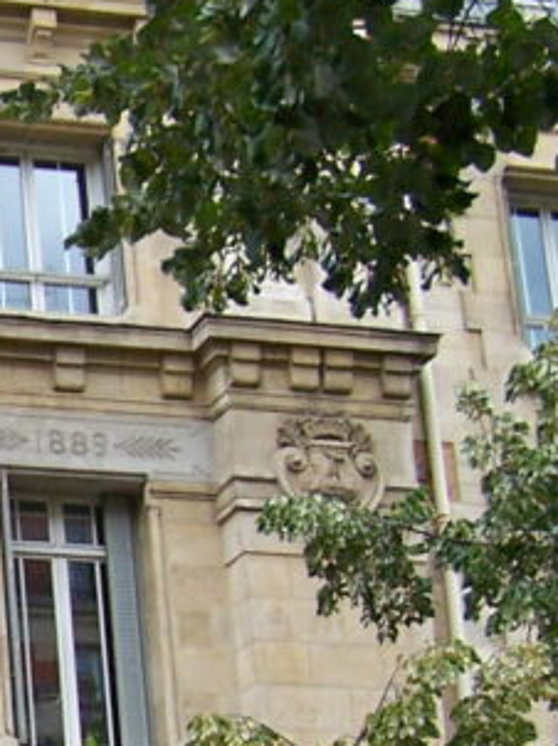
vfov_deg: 15.1
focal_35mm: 129
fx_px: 2777
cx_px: -378
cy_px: 677
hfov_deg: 10.9
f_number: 2.8
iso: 80
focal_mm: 6.3
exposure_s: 1/500
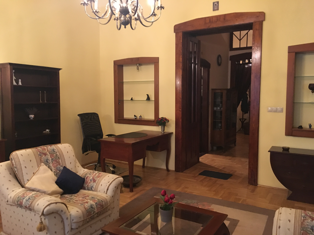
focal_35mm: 29
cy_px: 118
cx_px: 157
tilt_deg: -5.4
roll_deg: -0.8
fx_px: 263
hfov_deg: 61.7
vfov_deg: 48.2
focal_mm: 4.15
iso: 250
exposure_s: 1/17
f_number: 2.2
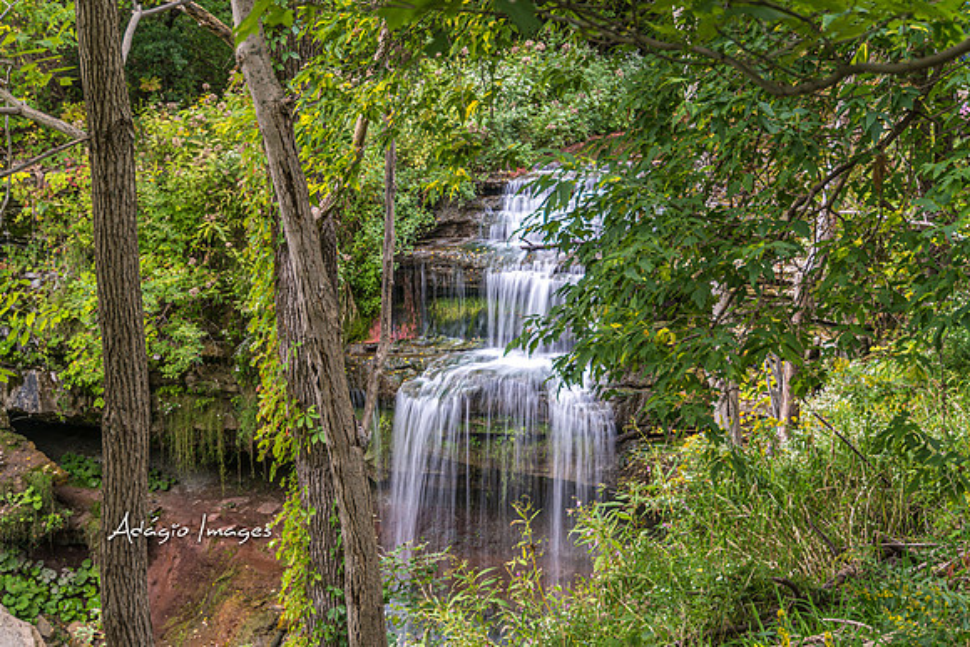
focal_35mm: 86
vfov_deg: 16.0
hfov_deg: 23.8
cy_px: 324
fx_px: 2304
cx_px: 485
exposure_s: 1/5
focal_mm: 57
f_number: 5.6
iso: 100
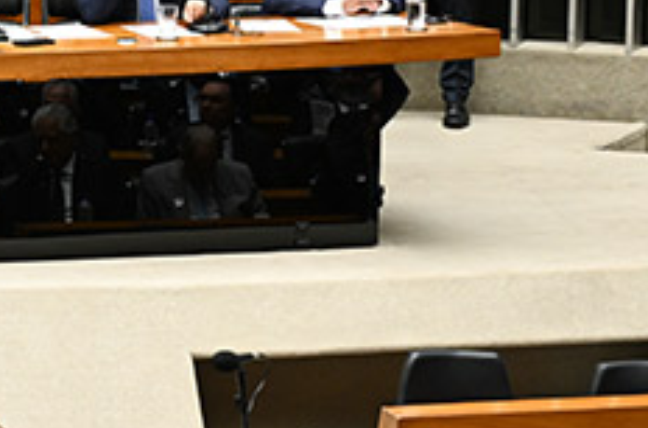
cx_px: -358
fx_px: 4664
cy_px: 115
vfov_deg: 5.2
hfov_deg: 7.8
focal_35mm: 260
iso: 1250
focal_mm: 70
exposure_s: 1/125
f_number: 2.8
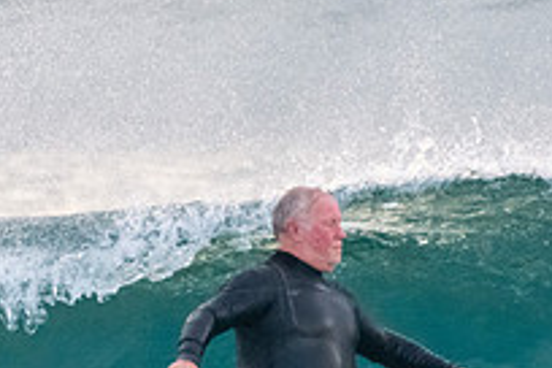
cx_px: 390
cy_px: 502
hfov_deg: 1.2
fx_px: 27475
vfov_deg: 0.8
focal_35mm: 1792
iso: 3200
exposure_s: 1/1600
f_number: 5.6
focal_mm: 420
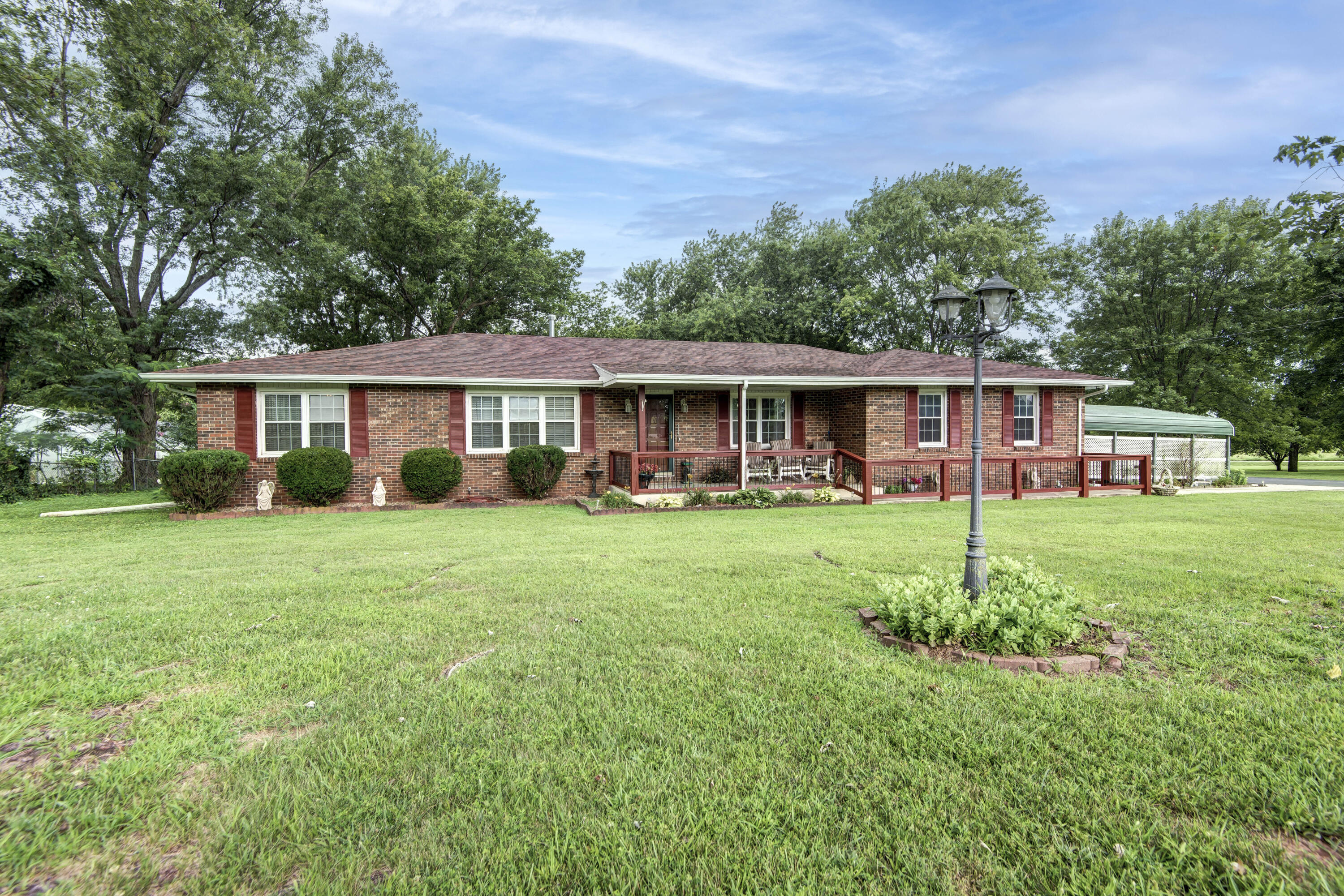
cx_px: 672
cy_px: 448
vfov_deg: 73.8
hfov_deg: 96.7
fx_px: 597
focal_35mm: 16
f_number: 6.7
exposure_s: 1/30
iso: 100
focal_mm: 16
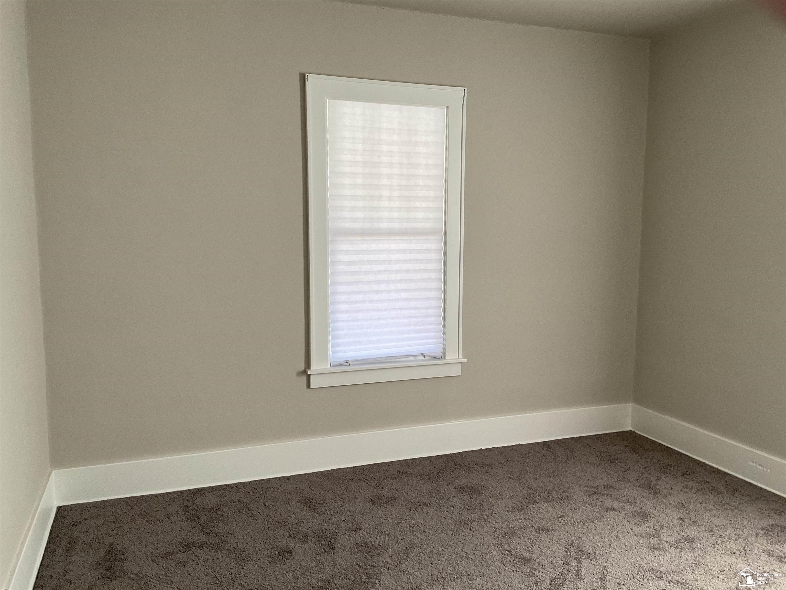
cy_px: 295
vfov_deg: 48.2
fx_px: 658
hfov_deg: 61.7
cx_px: 393
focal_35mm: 29
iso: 64
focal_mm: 3
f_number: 1.8
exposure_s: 1/75
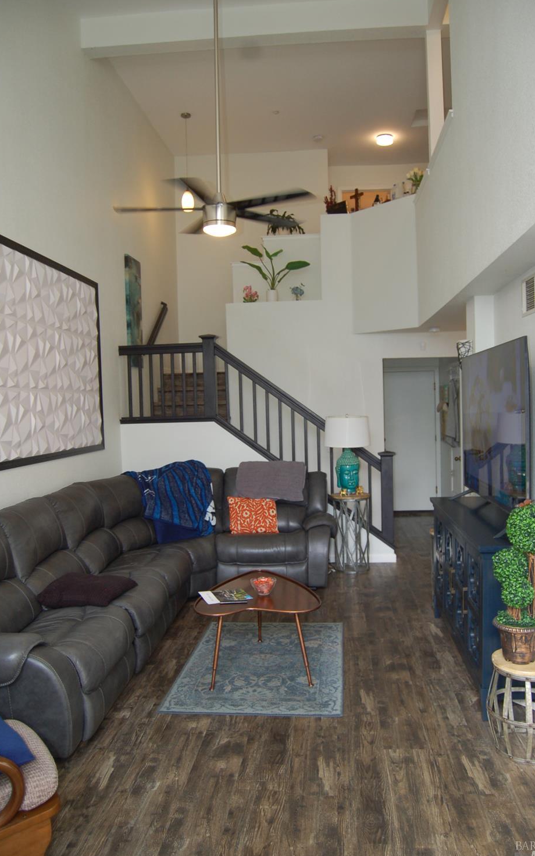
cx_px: 273
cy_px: 431
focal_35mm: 28
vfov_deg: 66.5
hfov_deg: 44.5
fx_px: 653
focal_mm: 18
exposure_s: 1/60
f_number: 3.5
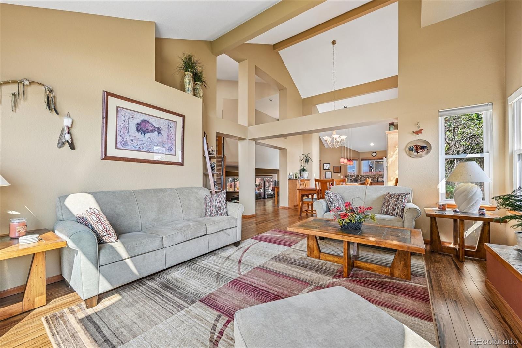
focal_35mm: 14
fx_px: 203
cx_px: 261
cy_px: 174
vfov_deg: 81.2
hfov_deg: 104.3
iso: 125
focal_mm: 14
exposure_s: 1/15
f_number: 10
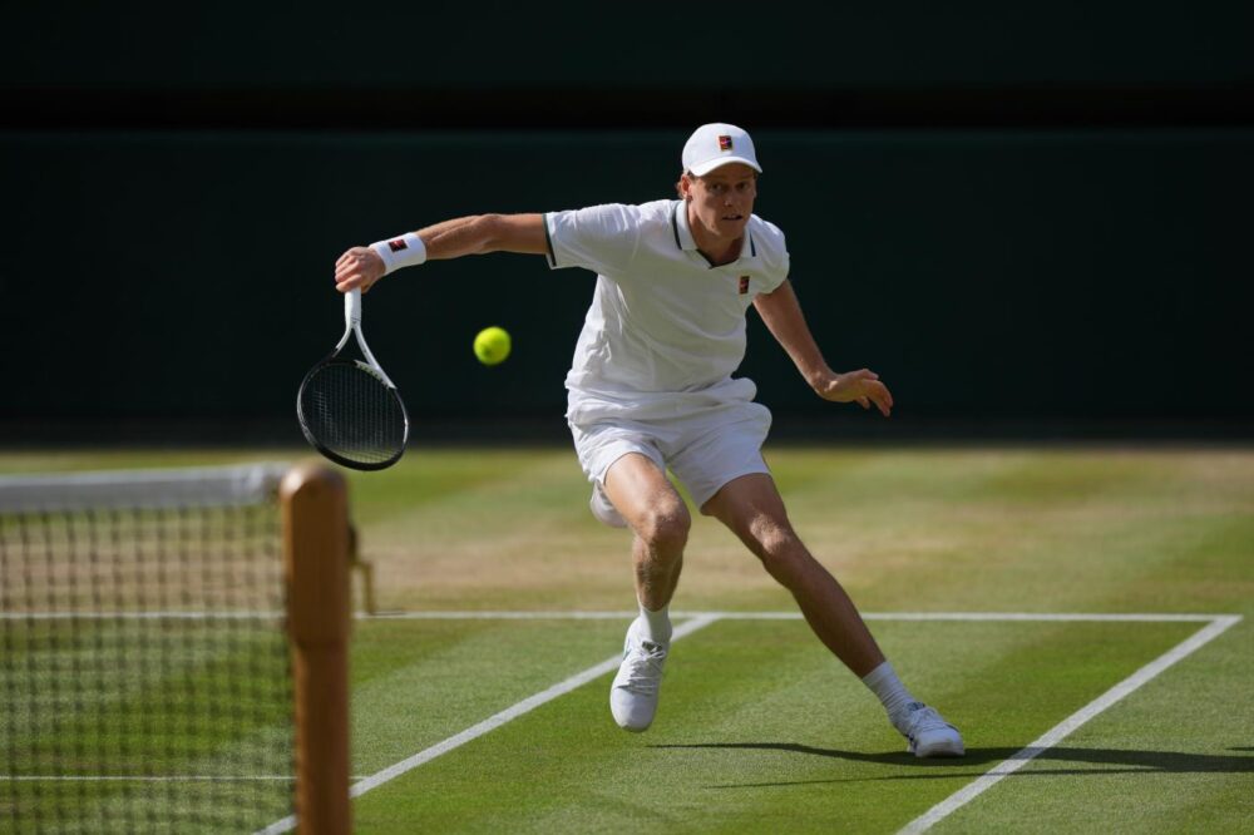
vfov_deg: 3.4
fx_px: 13928
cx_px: 627
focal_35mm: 400
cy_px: 418
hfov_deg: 5.2
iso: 125
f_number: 2.8
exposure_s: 1/3200
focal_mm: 400
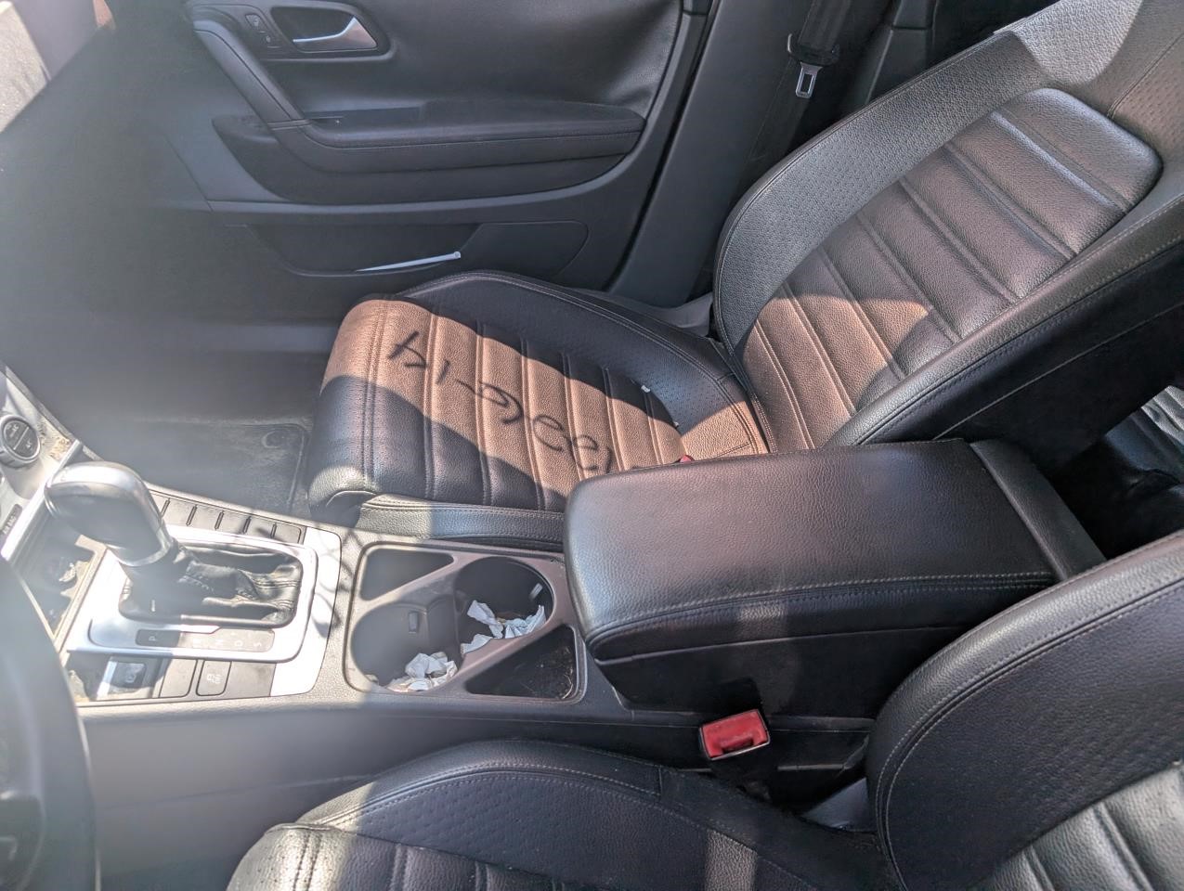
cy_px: 446
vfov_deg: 56.9
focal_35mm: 24
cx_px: 592
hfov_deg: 71.5
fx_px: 822
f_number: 1.68
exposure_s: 1/272
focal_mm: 6.9
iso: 19
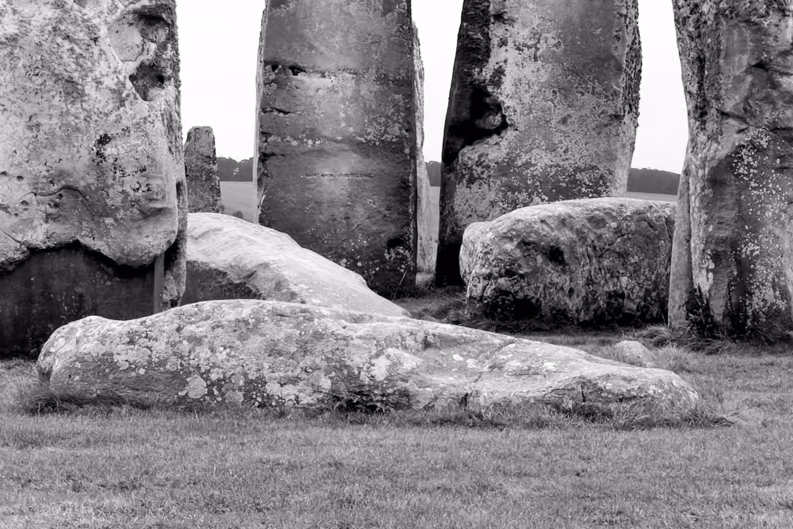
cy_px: 80
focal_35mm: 159
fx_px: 3503
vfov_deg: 8.6
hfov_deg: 12.9
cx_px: 184
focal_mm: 23
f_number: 11
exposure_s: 1/125
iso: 200
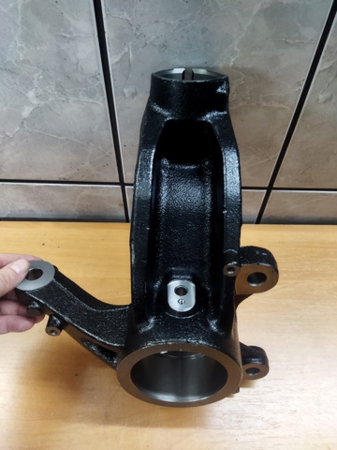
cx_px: 168
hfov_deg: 51.4
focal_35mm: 27
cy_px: 225
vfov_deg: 65.3
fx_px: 350
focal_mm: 4.71
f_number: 1.79
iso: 384
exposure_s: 1/25
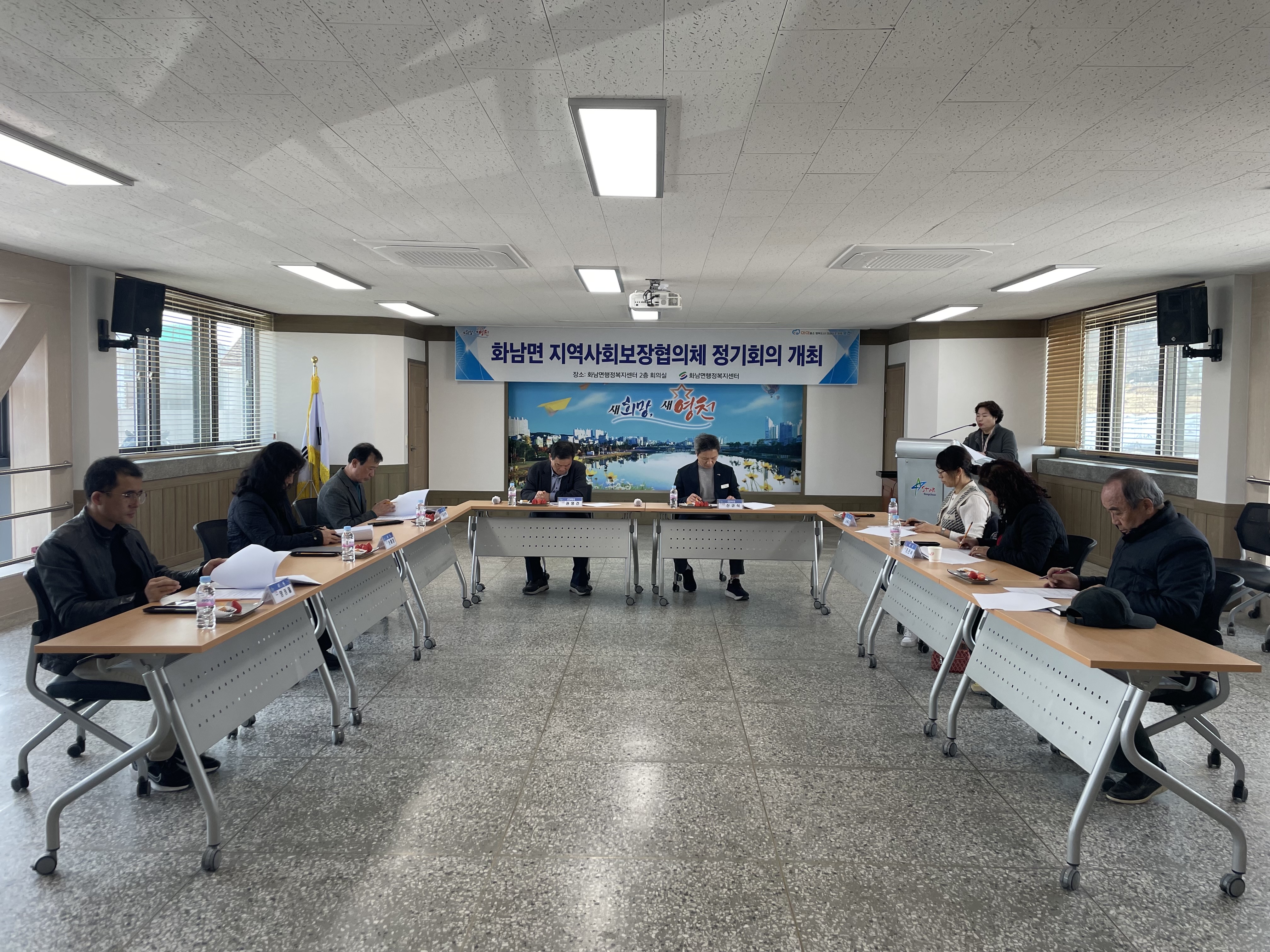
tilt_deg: -3.1
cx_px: 635
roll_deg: -0.1
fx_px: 954
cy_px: 476
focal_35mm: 26
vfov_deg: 53.1
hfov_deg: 67.3
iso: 50
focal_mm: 4.2
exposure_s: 1/120
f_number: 1.6
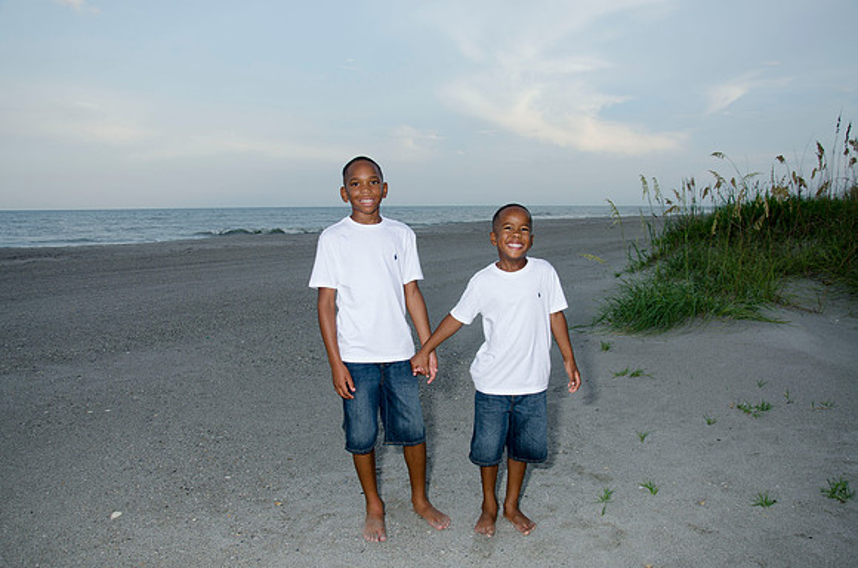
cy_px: 284
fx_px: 642
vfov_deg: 47.7
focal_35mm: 27
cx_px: 429
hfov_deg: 67.5
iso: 100
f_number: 5.6
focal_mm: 18
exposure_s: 1/160
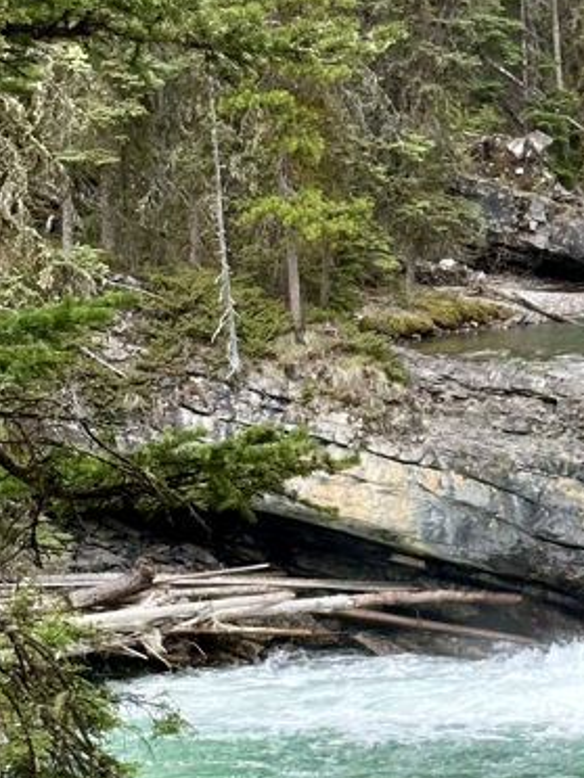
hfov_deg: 9.4
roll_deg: -0.9
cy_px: 661
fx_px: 3487
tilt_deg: -9.3
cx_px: 804
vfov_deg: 12.7
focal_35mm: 155
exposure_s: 1/283
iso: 64
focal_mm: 6.86
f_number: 1.78
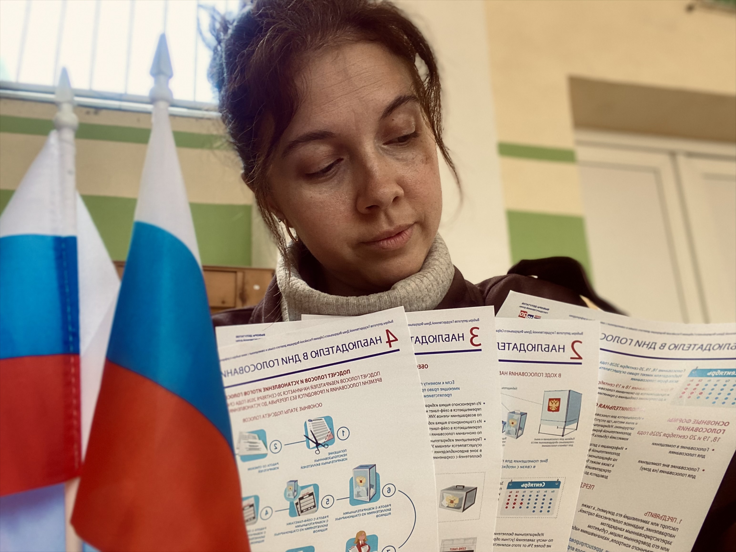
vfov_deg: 46.8
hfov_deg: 60.0
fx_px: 638
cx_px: 368
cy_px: 276
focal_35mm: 30
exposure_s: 1/50
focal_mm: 2.71
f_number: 2.2
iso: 64
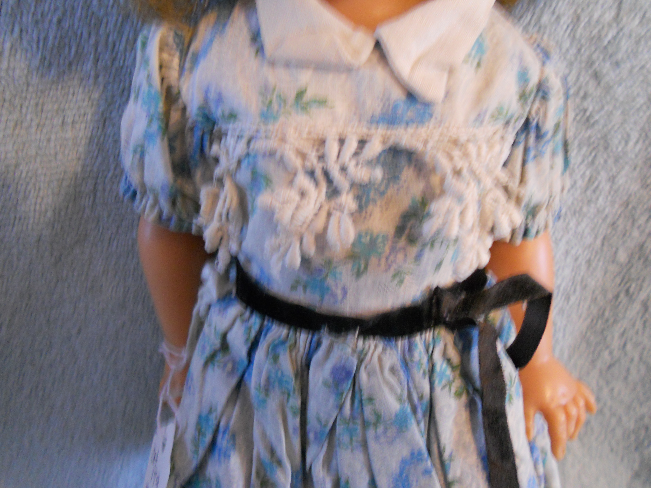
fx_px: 602
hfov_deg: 56.8
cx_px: 326
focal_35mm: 32
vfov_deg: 44.2
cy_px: 244
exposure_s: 1/10
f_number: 3.5
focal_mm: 5.8
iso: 400
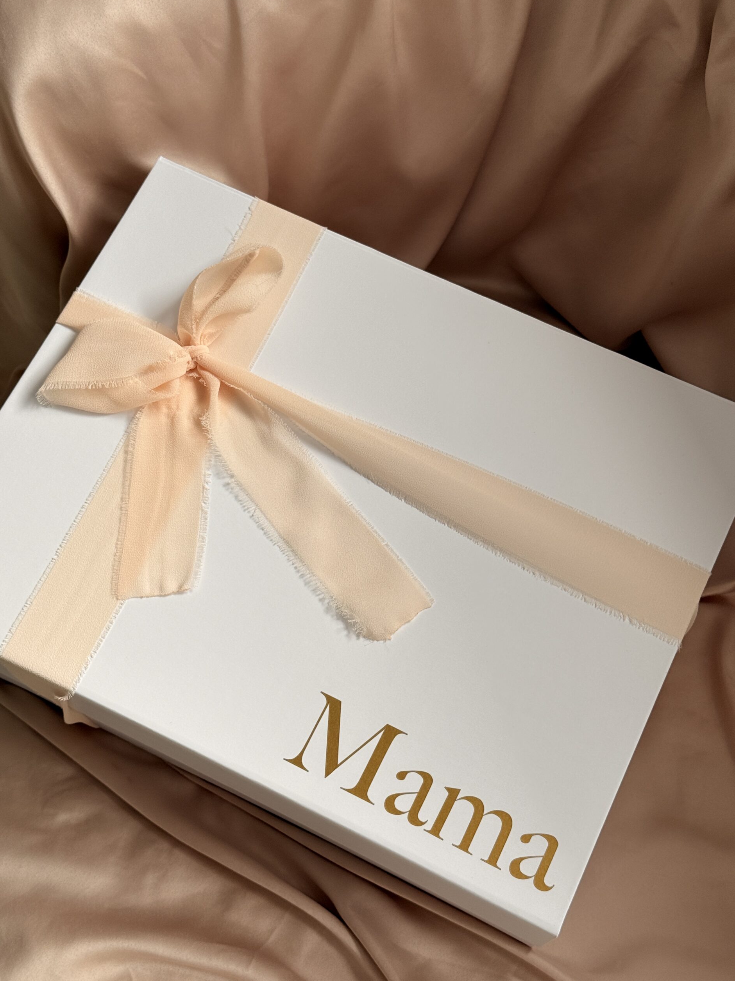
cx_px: 362
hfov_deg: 29.7
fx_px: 1387
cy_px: 495
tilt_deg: -66.9
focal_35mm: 49
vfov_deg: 38.9
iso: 50
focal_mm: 6.76
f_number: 1.78
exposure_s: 1/121
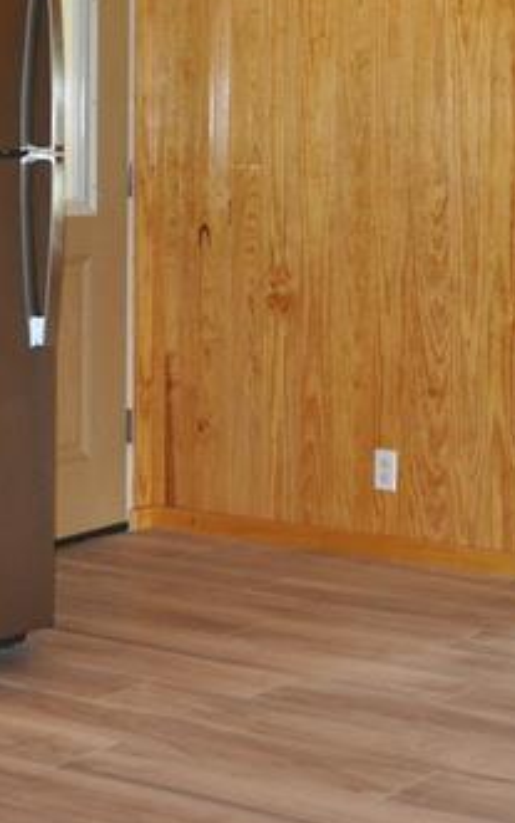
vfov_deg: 23.8
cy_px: 107
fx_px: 1908
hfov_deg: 15.1
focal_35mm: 85
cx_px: 510
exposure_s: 1/60
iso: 800
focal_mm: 18
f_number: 3.5
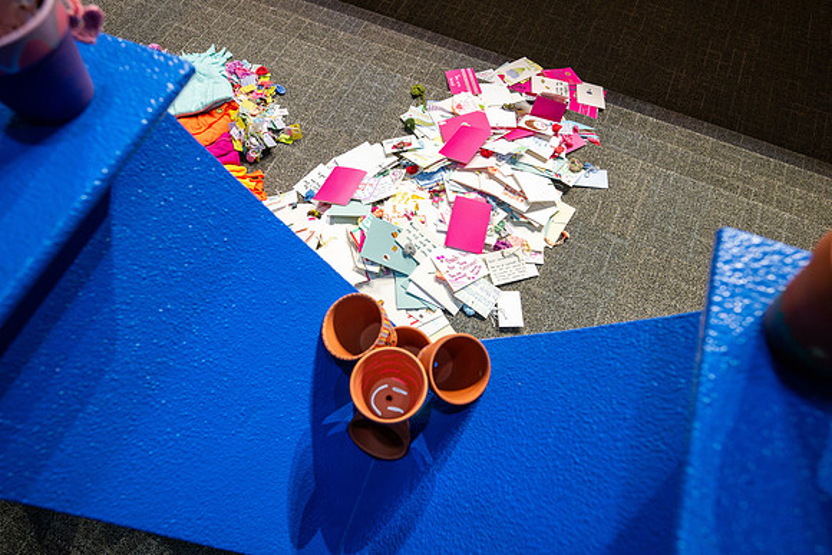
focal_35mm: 22
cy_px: 277
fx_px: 500
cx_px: 418
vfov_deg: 58.1
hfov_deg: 79.6
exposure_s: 1/100
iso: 2500
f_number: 5.6
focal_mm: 21
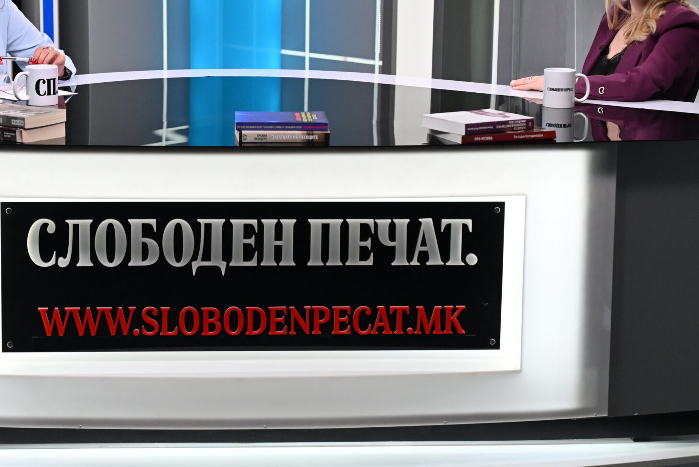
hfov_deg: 26.2
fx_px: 1496
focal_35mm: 77
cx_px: 242
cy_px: 119
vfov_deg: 17.6
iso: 2500
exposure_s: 1/800
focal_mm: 44
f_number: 4
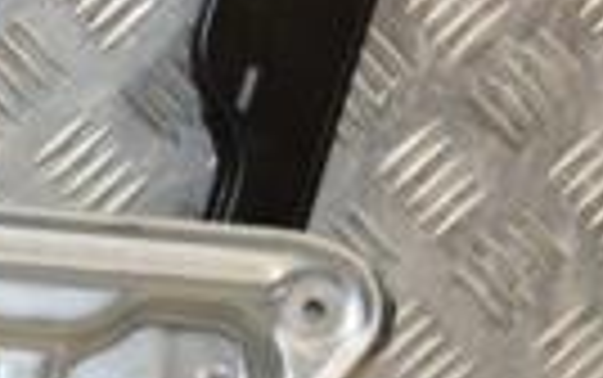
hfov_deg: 11.3
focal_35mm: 178
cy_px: 414
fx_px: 2928
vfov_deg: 7.3
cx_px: -302
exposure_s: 1/200
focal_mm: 26
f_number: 5.6
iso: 800
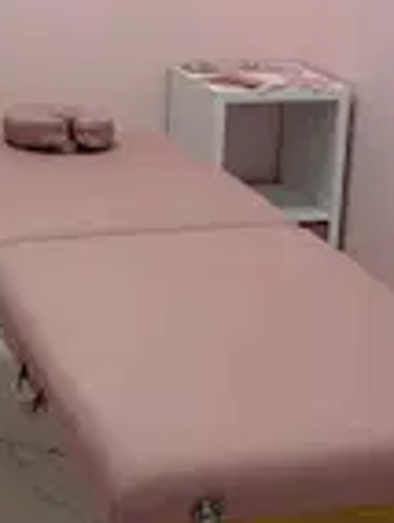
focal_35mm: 90
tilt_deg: -13.2
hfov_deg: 16.5
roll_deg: -2.6
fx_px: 1362
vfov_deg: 21.6
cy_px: 142
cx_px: 166
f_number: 1.78
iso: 50
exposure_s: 1/126
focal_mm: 6.86
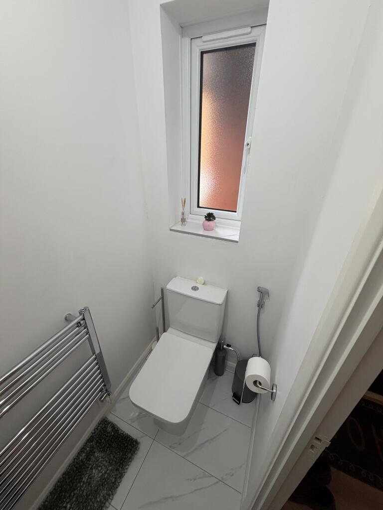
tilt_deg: -28.1
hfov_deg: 85.7
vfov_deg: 102.1
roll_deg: -1.6
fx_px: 207
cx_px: 192
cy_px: 255
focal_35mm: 14
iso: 250
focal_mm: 2.22
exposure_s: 1/100
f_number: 2.2
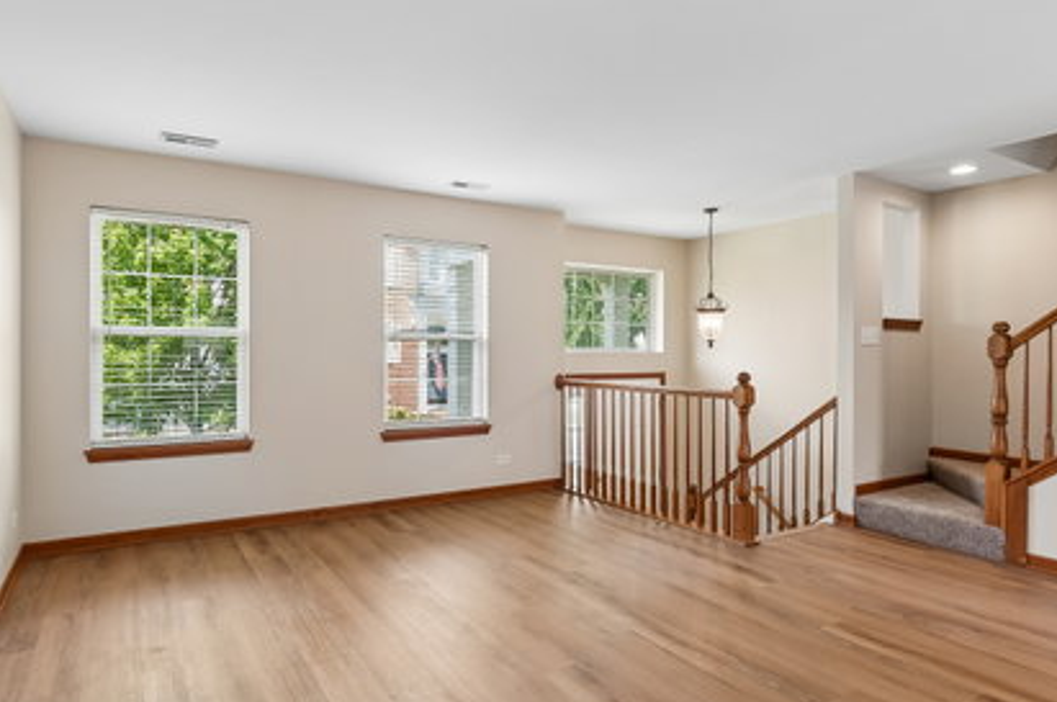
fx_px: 616
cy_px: 361
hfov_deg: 81.3
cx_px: 532
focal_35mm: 21
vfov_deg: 59.4
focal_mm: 12
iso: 400
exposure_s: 1/20
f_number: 8
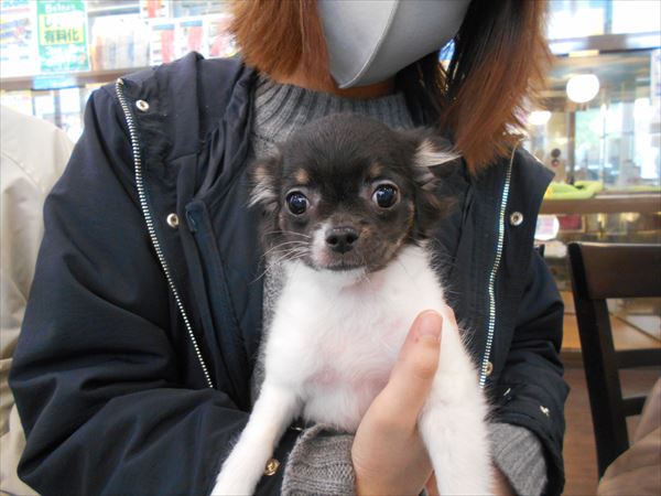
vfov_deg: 53.1
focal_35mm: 26
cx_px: 330
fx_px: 496
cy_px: 248
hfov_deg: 67.3
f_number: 3.2
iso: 400
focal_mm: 4.6
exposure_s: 1/30
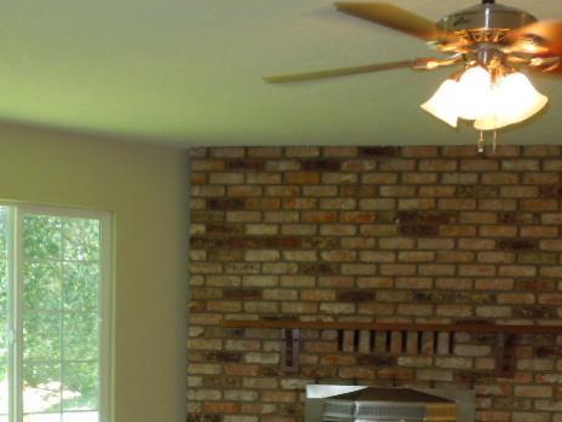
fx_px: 893
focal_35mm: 55
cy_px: 376
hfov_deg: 34.7
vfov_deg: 25.8
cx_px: 204
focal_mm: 4.5
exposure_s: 1/40
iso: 160
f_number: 3.3
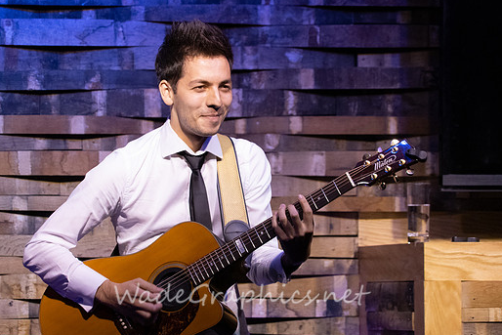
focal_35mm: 264
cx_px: 234
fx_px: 3682
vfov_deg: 5.2
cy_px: 168
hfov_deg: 7.8
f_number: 6.3
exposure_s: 1/125
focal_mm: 219
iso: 6400
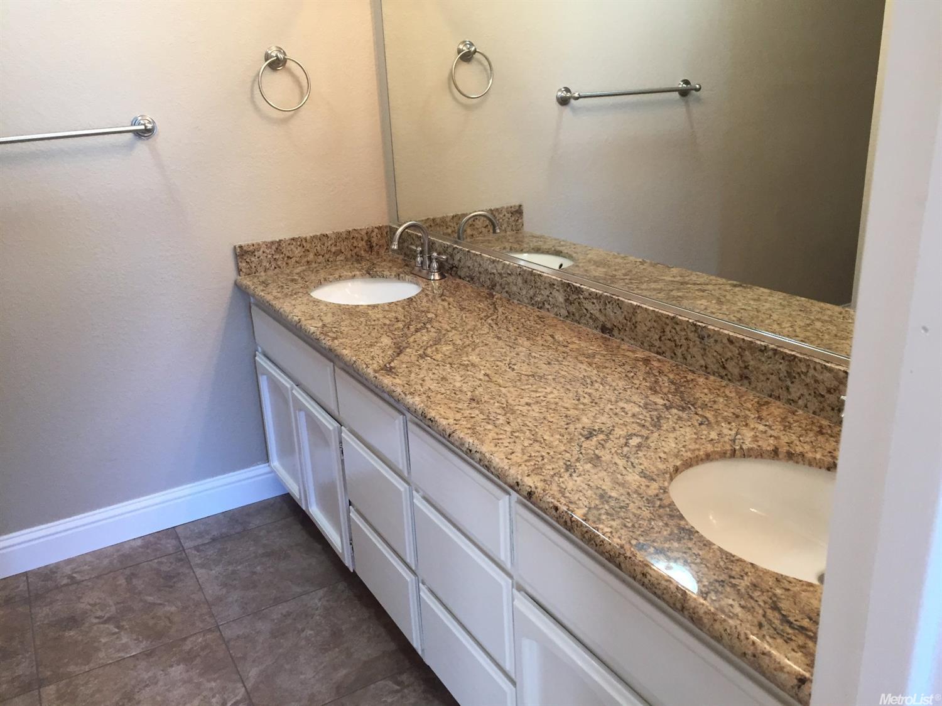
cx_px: 471
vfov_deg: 48.2
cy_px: 353
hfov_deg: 61.7
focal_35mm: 29
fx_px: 789
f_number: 2.2
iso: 50
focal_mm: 4.15
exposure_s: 1/30
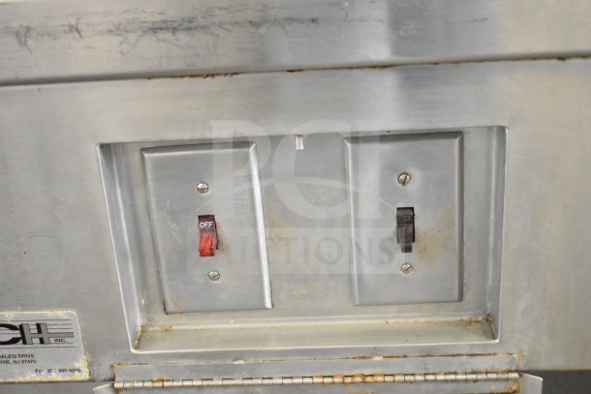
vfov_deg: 28.1
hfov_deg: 41.1
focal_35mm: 48
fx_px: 788
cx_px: 296
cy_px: 197
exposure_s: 1/50
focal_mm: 32
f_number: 4.5
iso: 6400
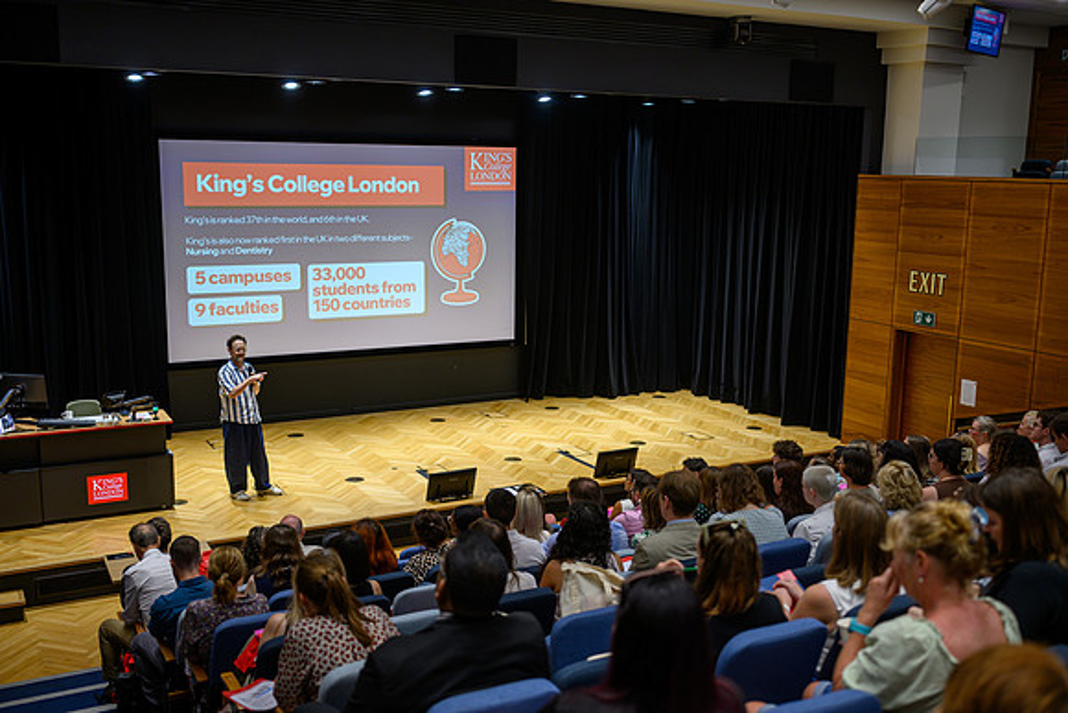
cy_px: 356
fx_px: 1063
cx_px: 534
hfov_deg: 53.4
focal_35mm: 36
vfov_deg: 37.1
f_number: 2
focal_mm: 35
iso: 220
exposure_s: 1/160
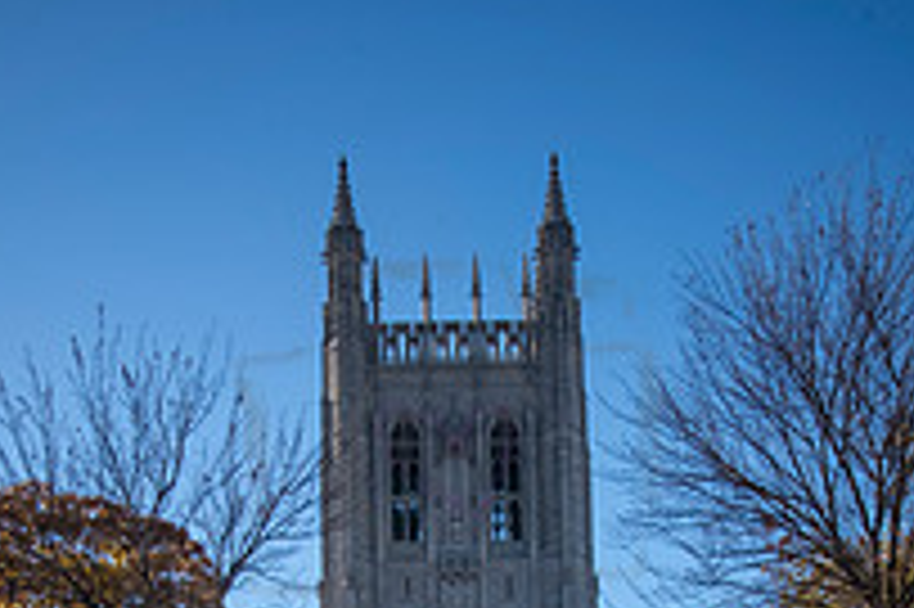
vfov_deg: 19.6
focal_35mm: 62
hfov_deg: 32.4
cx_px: 464
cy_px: 860
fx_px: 1573
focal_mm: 28
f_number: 20
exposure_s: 1/250
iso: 640
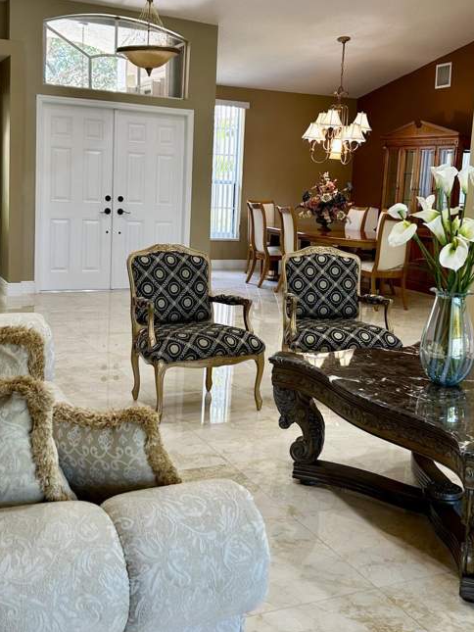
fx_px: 785
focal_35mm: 43
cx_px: 262
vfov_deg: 43.8
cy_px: 286
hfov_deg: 33.6
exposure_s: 1/60
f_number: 1.5
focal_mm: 5.7
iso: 80
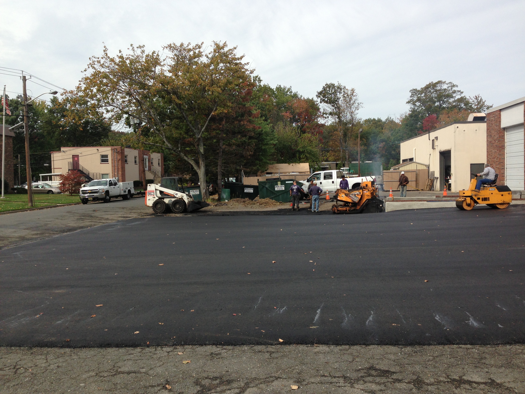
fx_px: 500
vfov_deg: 42.9
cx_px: 262
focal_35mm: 33
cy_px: 197
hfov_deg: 55.4
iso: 50
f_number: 2.4
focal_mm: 4.13
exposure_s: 1/1232
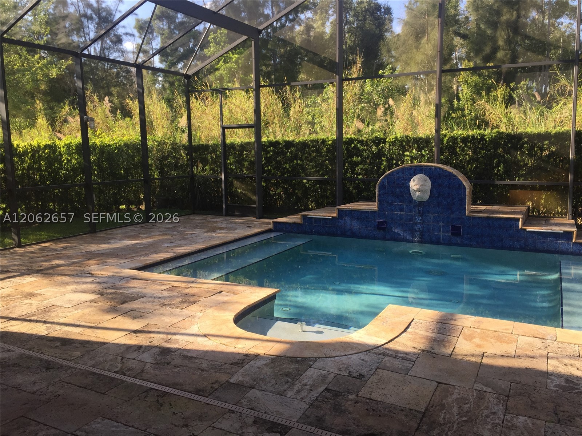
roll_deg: -1.6
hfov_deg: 61.7
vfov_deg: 48.2
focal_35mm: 29
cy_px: 218
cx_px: 291
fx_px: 488
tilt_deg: -6.8
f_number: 2.2
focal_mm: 4.15
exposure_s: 1/373
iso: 32
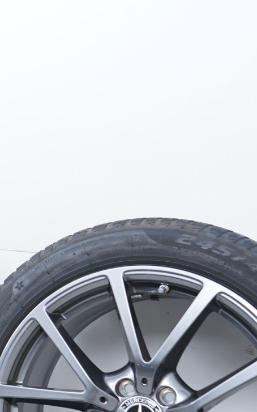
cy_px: 296
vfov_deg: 26.2
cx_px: -149
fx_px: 875
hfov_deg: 15.2
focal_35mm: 78
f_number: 7.1
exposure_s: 1/125
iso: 250
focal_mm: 29
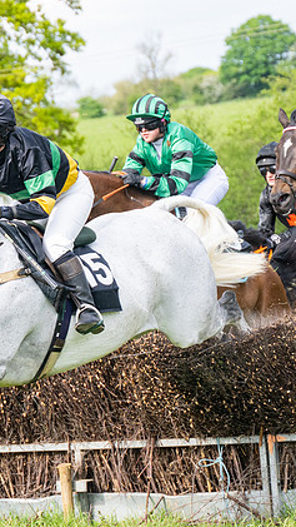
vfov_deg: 8.7
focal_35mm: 247
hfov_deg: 4.9
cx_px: 108
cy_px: 258
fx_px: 3444
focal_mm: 98
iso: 400
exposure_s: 1/1600
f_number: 4
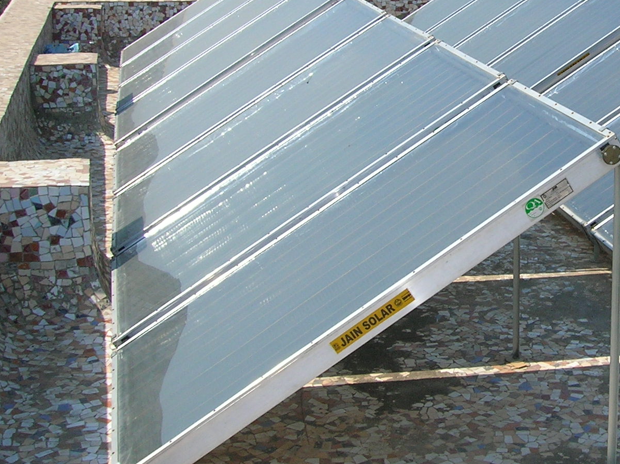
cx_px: 567
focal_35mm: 65
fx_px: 1163
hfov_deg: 28.6
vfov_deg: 22.4
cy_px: 132
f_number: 4.9
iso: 71
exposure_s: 1/555
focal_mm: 5.7
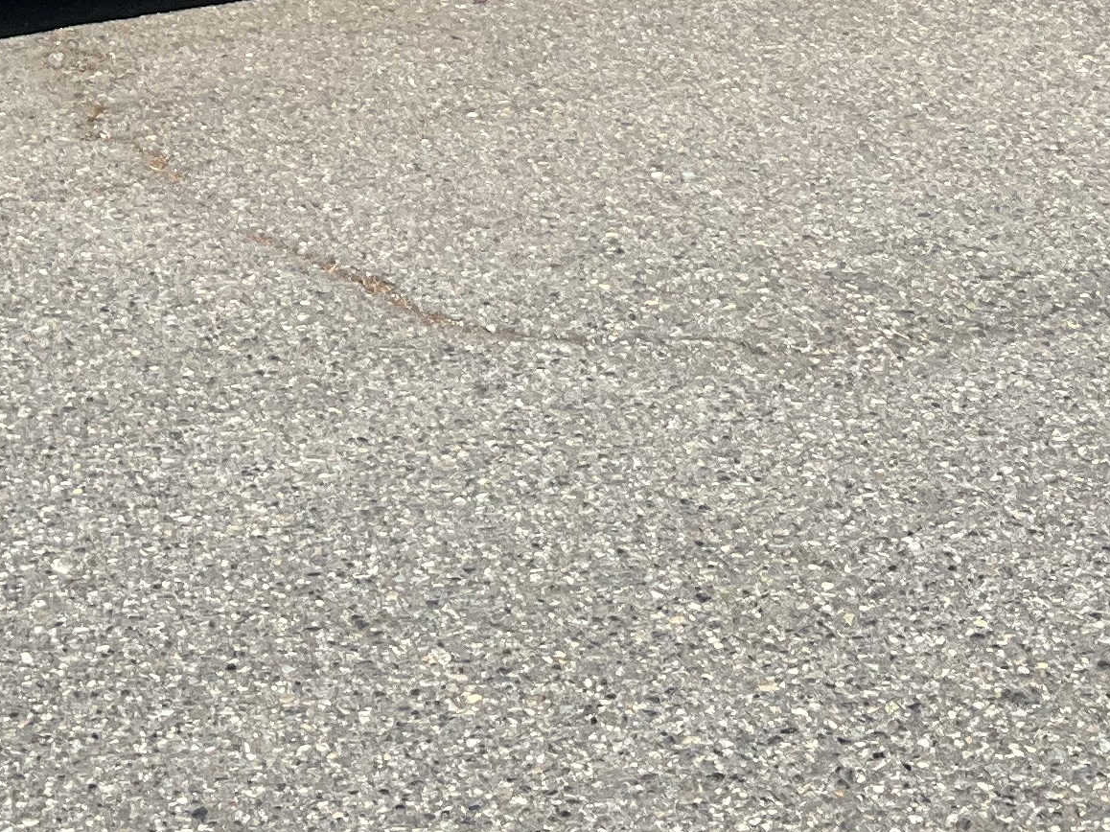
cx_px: 24
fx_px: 3238
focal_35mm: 101
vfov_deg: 13.6
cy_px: -506
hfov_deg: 19.0
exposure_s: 1/1098
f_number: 1.8
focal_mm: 3
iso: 25
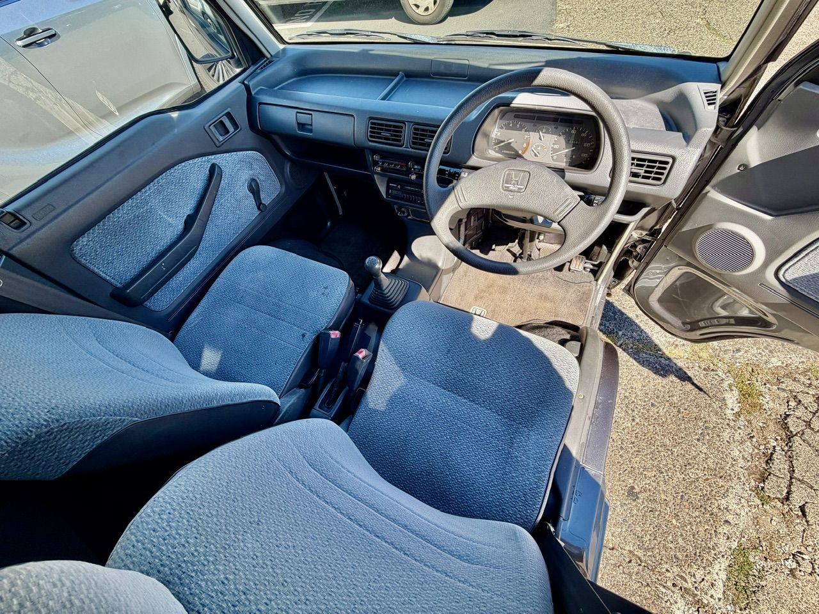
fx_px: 331
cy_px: 307
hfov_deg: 102.1
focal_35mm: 14
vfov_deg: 85.7
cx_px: 410
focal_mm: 2.22
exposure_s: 1/221
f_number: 2.2
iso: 40
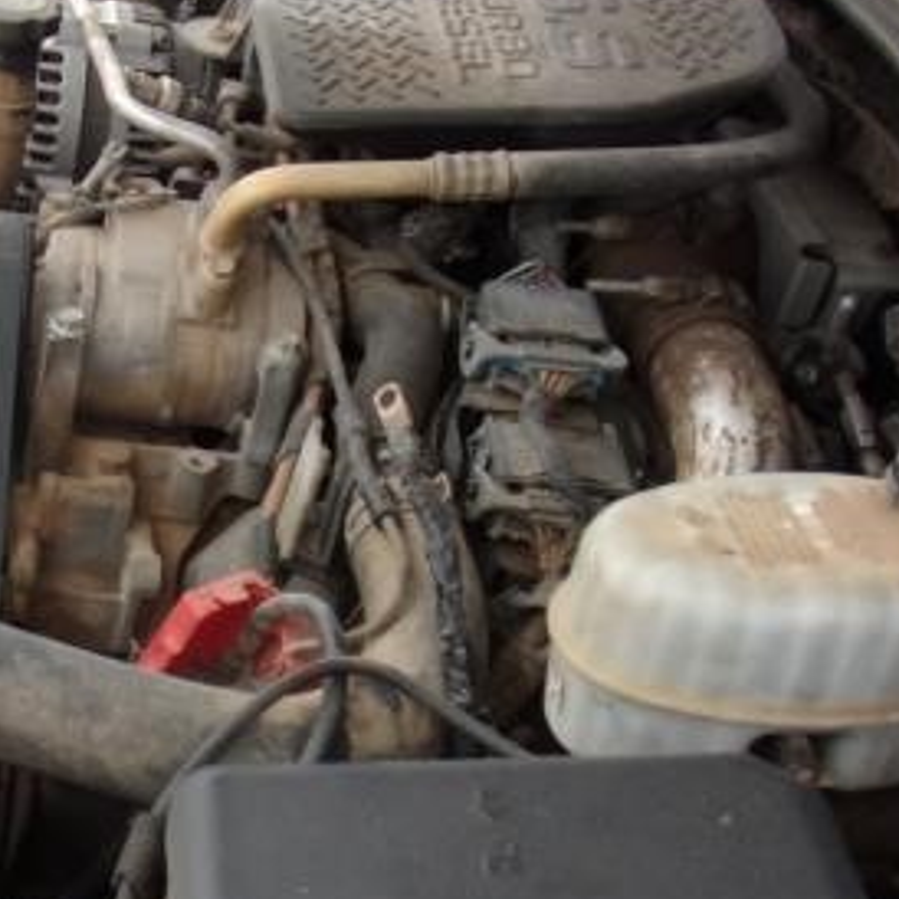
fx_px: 1822
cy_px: 515
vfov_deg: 27.7
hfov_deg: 27.4
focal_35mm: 62
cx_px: 256
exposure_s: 1/42
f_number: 3.3
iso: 80
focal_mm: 4.3
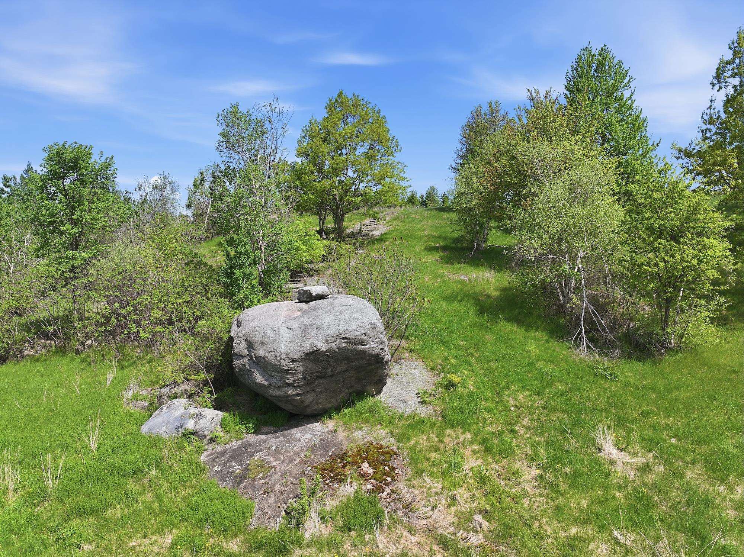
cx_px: 372
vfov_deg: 56.8
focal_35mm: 24
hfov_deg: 71.6
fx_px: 516
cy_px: 278
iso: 100
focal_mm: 12.3
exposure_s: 1/1600
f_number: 2.8
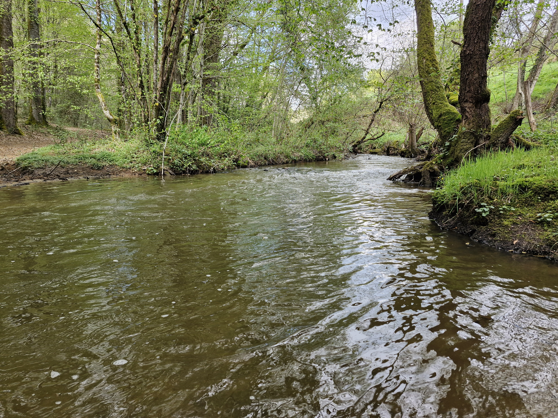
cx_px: 279
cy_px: 209
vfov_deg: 58.9
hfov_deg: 73.9
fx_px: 371
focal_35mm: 23
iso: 50
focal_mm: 5.54
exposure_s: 1/196
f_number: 1.8
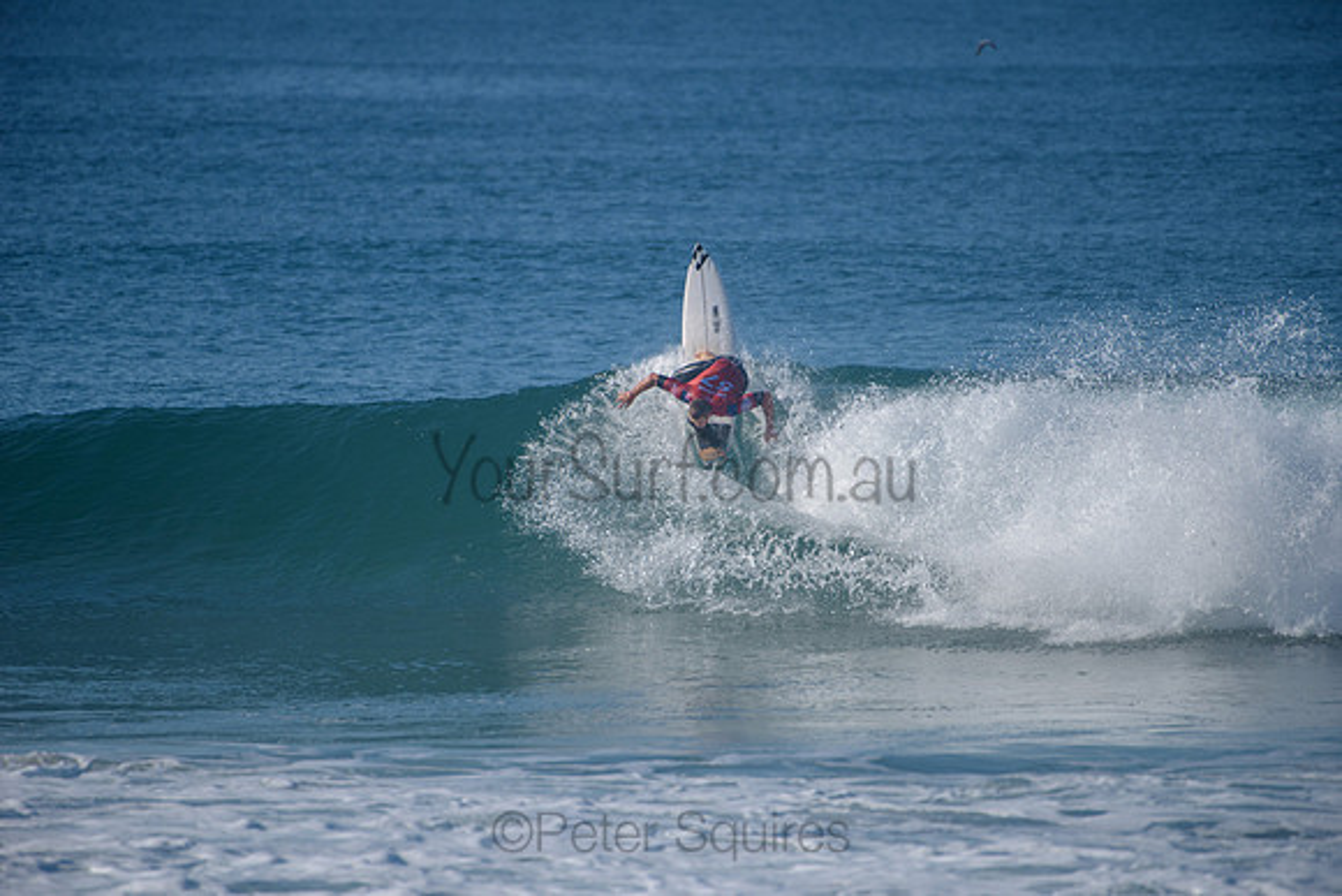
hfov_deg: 4.1
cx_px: 671
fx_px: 18642
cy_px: 448
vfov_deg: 2.8
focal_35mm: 500
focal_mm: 500
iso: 200
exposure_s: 1/2000
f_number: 5.6
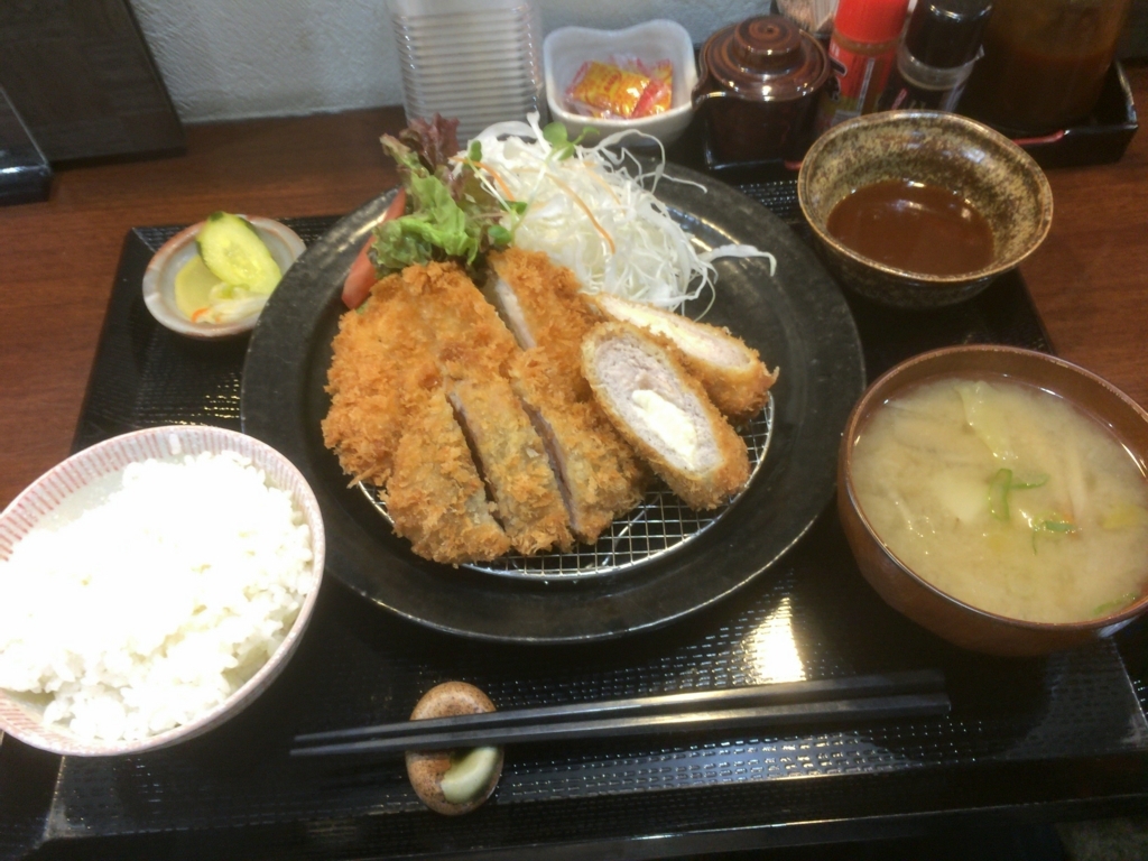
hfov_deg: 61.7
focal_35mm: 29
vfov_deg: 48.2
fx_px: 962
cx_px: 574
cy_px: 430
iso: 200
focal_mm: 4.15
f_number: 2.2
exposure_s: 1/30
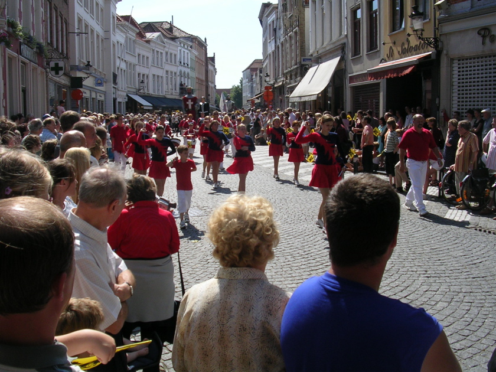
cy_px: 186
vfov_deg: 37.7
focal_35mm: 38
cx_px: 248
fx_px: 544
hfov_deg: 49.0
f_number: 5.6
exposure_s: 1/317
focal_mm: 5.8
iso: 50
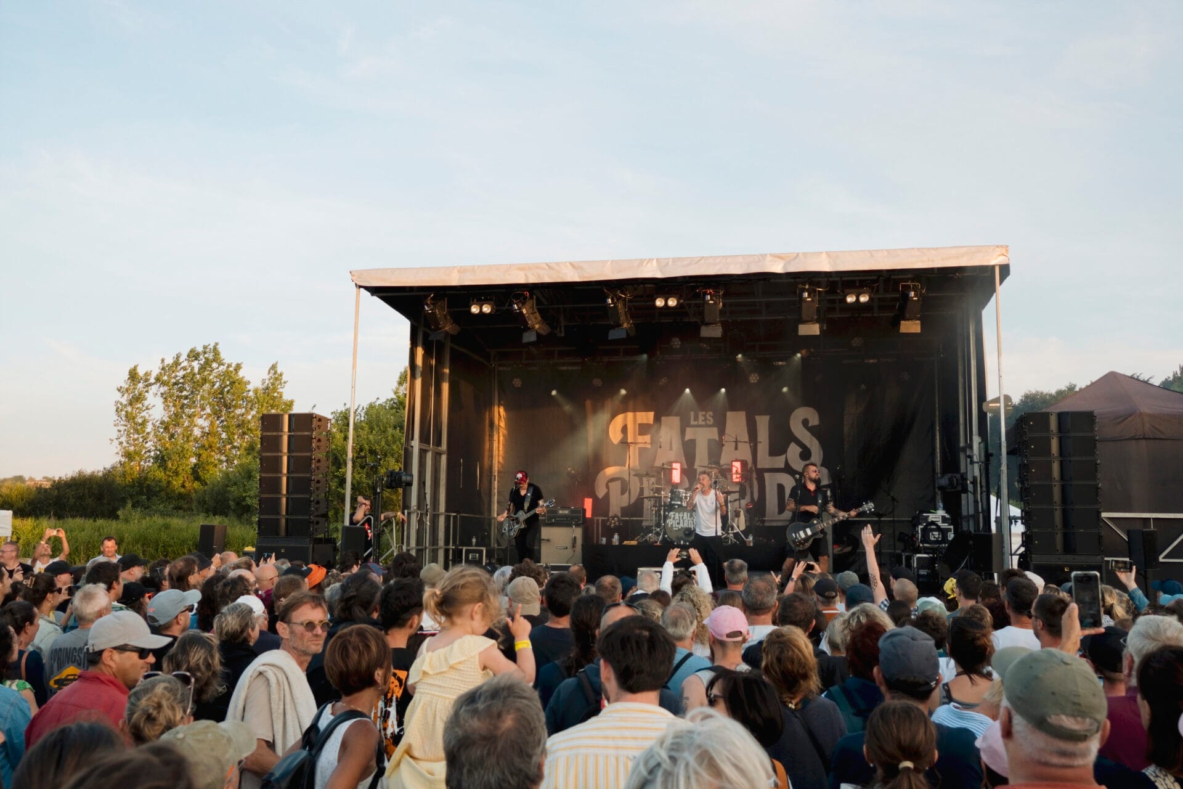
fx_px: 1107
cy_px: 394
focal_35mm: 34
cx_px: 592
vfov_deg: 39.2
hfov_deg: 56.2
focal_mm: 33.7
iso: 250
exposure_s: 1/250
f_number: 6.3
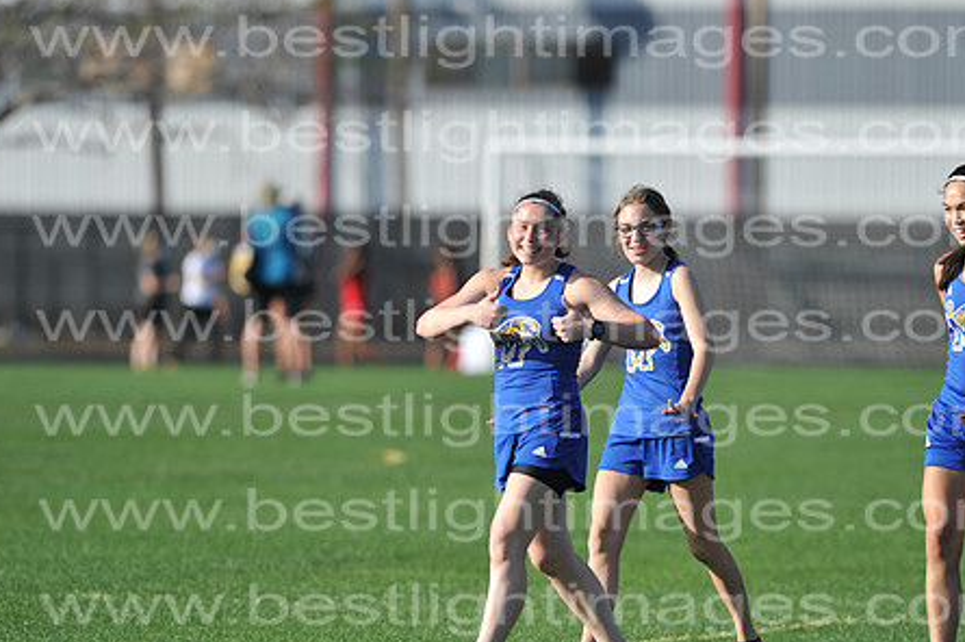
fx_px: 10473
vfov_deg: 3.5
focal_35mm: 391
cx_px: 529
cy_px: 373
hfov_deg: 5.3
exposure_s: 1/4000
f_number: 3.5
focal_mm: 300
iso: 320
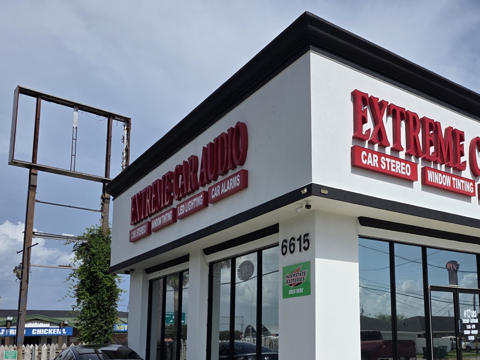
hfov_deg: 49.8
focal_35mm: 36
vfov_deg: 38.8
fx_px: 499
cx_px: 345
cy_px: 264
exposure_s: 1/7944
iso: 50
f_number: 1.7
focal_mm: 6.3
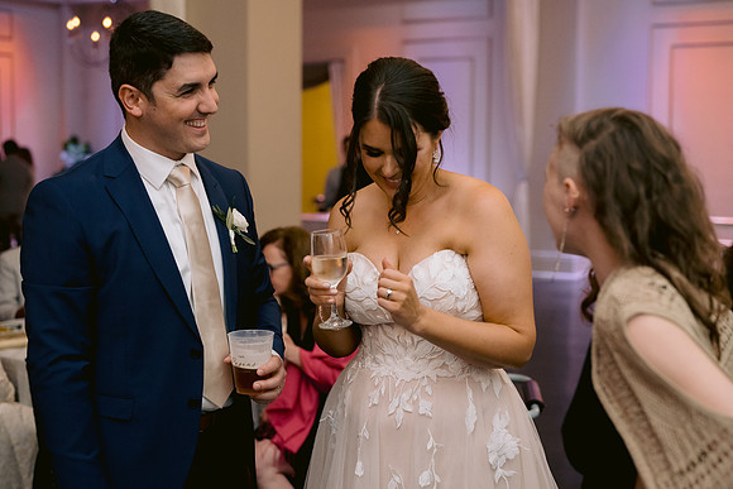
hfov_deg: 39.6
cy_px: 244
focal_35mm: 50
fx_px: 1018
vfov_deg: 27.0
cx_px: 366
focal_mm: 50
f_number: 2.8
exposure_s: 1/125
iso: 1250
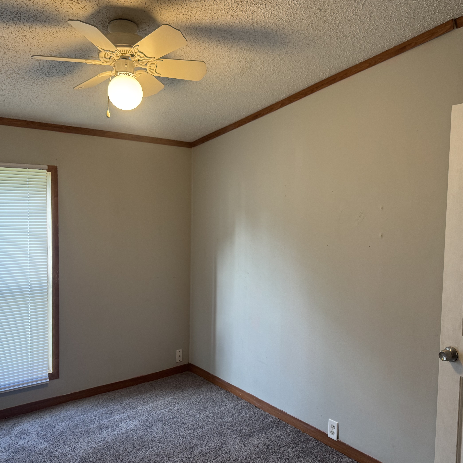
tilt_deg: -4.1
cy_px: 232
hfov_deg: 55.6
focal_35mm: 29
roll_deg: -0.9
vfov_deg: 55.6
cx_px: 249
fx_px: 439
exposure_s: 1/60
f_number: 1.78
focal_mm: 6.76
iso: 160
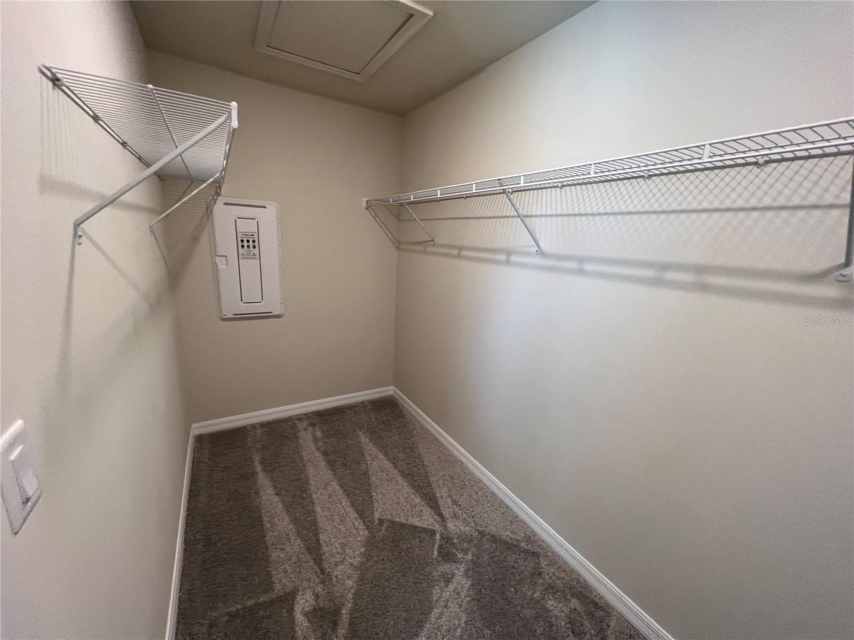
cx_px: 427
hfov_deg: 106.2
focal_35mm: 13
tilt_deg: -12.5
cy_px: 320
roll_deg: -3.3
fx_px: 321
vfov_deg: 89.9
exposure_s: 1/120
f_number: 1.8
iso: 200
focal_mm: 1.57
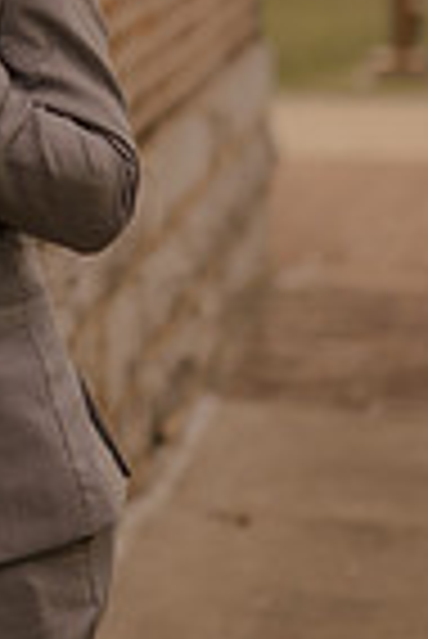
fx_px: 2811
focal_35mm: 158
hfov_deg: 8.5
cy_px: 40
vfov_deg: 12.9
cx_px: -198
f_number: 1.4
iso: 125
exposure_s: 1/1250
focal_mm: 50
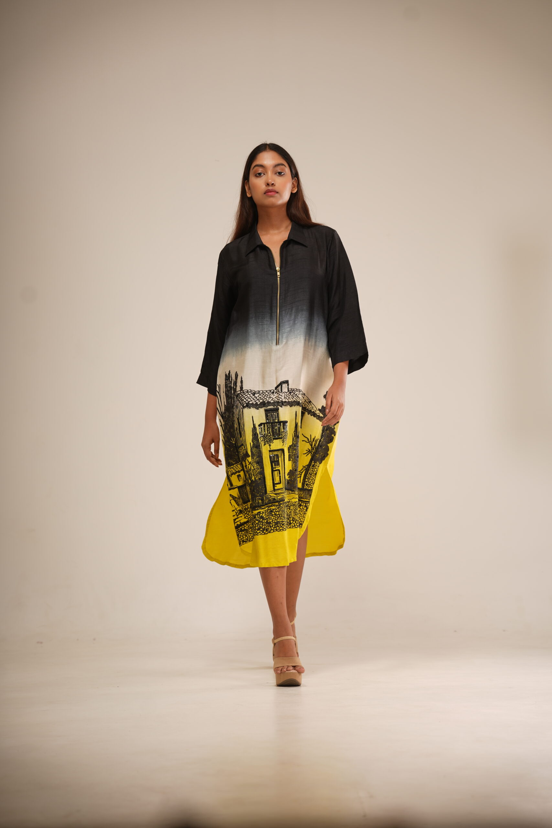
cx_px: 276
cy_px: 414
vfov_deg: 23.9
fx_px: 1955
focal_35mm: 85
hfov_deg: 16.1
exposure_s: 1/160
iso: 50
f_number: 4
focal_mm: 85
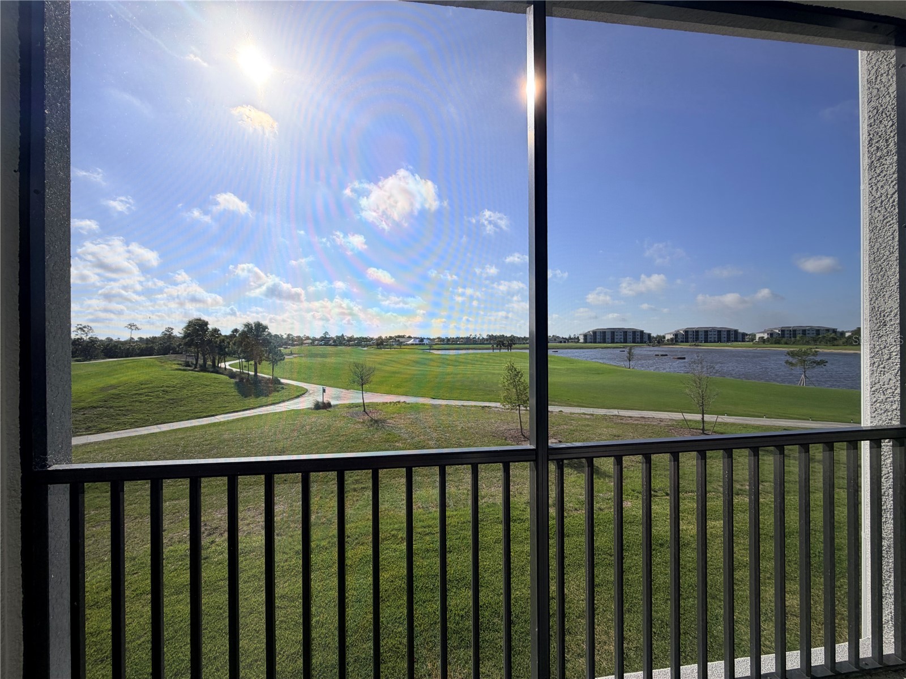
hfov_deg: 102.1
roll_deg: +0.8
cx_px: 453
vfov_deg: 85.7
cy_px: 340
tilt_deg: +0.0
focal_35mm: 14
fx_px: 366
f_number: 2.2
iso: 20
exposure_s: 1/1189
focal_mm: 2.22
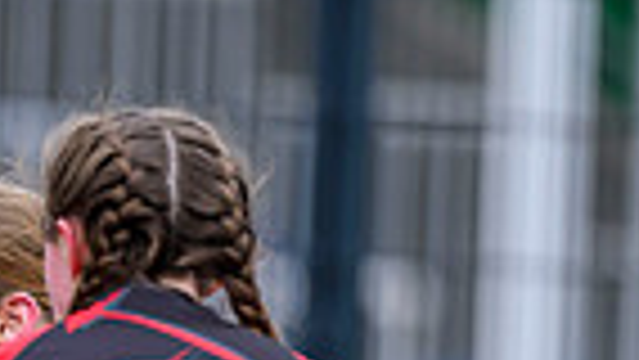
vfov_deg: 0.5
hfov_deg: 0.8
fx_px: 43460
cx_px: -871
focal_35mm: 2564
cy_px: 950
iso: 500
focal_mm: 400
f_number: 3.2
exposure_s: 1/1600
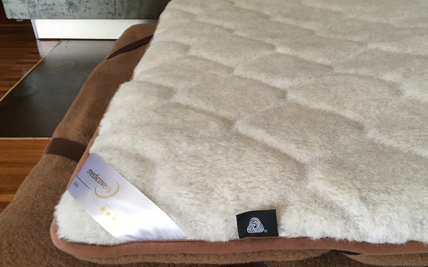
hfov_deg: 55.2
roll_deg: -2.2
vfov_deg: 36.2
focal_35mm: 35
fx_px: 408
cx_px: 237
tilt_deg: -33.5
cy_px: 149
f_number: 2.2
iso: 50
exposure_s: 1/33
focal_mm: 4.15
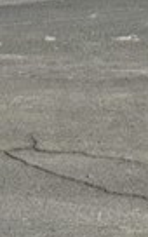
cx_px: 14
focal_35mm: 230
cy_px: -342
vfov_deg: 8.3
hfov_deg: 5.7
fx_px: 1484
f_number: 5.6
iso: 100
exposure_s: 1/640
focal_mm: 30
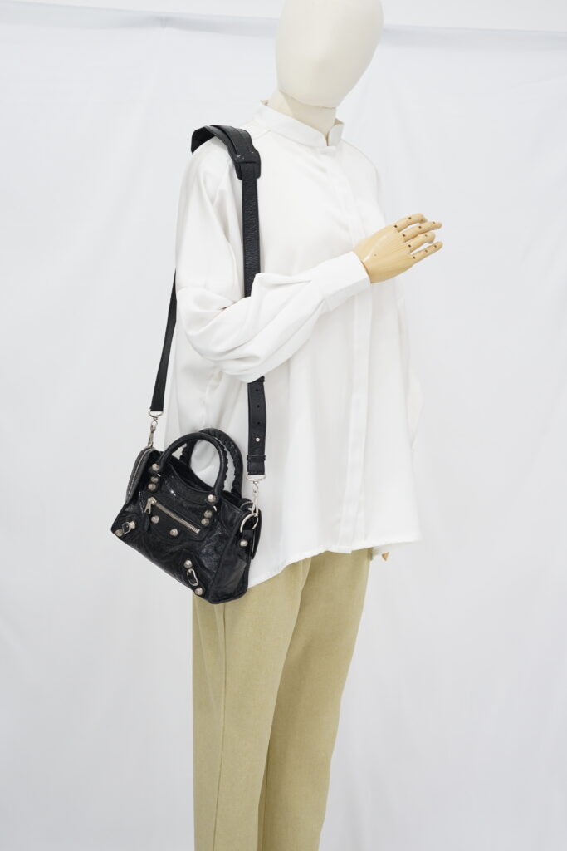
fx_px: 1181
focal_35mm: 50
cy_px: 426
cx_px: 284
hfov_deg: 27.0
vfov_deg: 39.6
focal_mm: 50
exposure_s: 1/10
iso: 640
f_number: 6.3
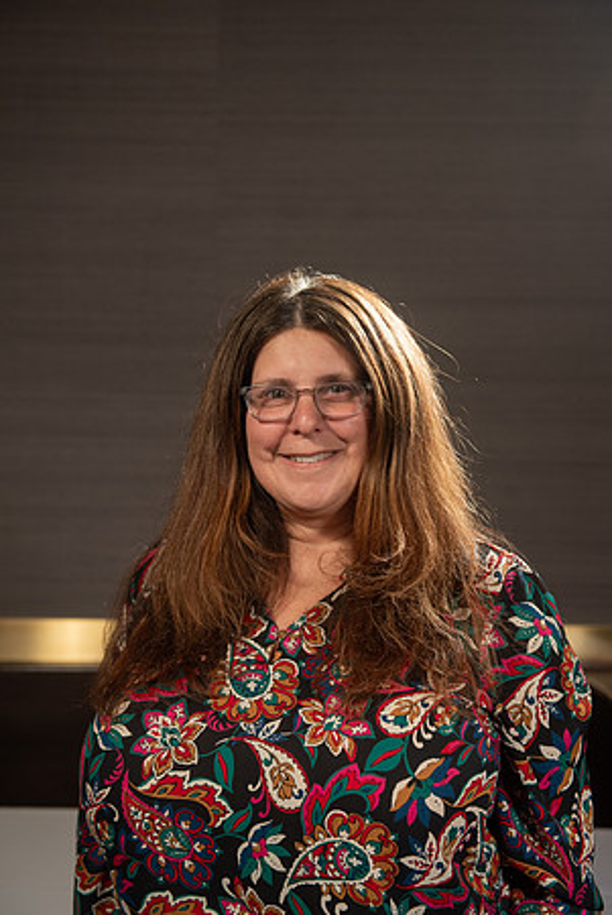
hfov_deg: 24.7
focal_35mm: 55
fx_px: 1399
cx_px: 306
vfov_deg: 36.2
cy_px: 458
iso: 800
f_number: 4
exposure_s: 1/100
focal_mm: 55
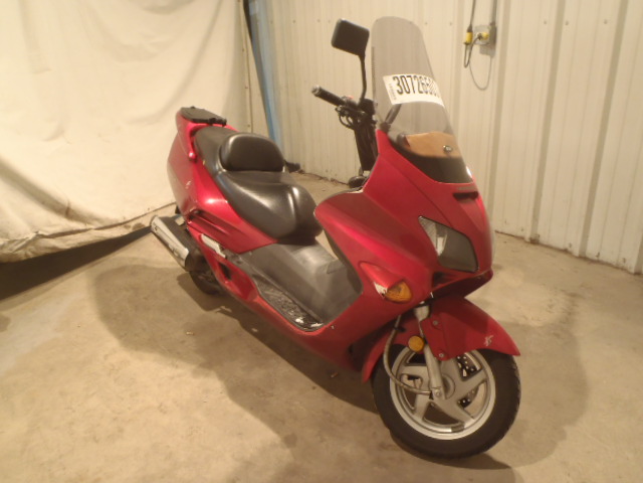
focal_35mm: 28
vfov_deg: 49.7
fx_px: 520
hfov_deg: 63.4
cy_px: 242
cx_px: 322
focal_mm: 5
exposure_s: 1/8
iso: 200
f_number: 3.5
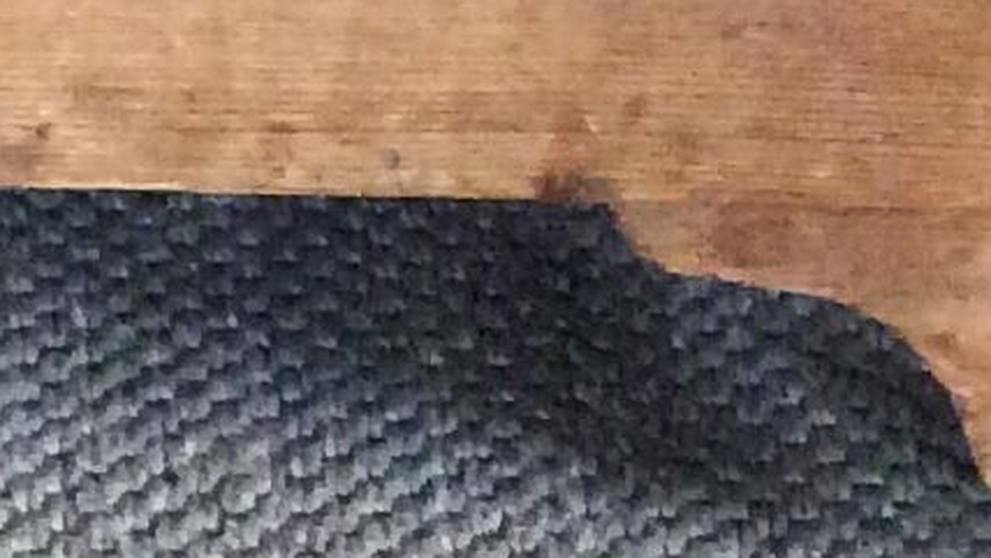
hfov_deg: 9.9
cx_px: -505
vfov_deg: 5.3
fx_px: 5546
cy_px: 1938
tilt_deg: -50.8
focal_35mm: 211
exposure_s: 1/25
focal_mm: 3.3
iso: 250
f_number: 2.4
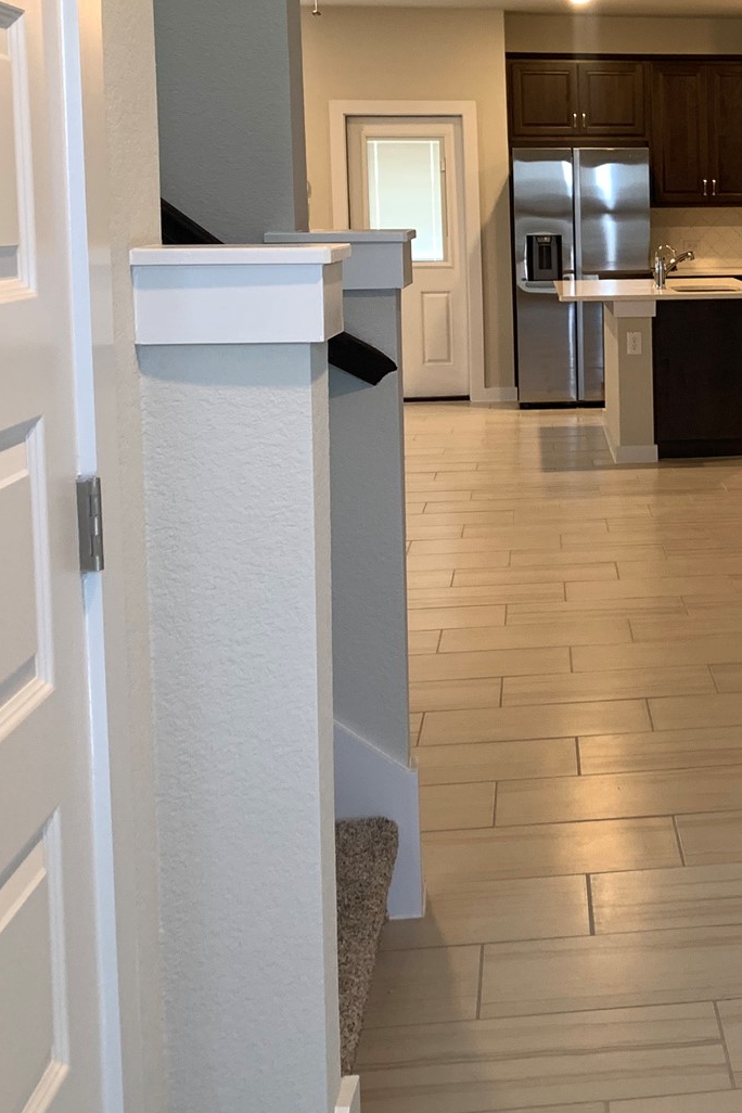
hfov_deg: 23.6
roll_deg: +0.0
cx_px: 809
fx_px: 1669
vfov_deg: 36.5
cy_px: 362
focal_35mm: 54
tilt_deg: -3.2
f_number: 1.8
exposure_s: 1/60
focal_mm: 4.25
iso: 100
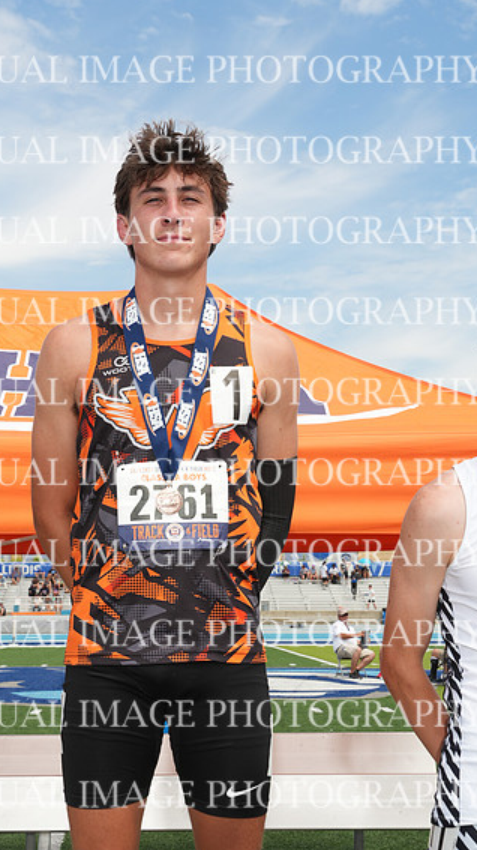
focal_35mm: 60
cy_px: 431
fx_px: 1340
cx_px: 196
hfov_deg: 20.2
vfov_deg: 35.2
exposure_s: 1/160
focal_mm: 37
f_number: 9
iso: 100
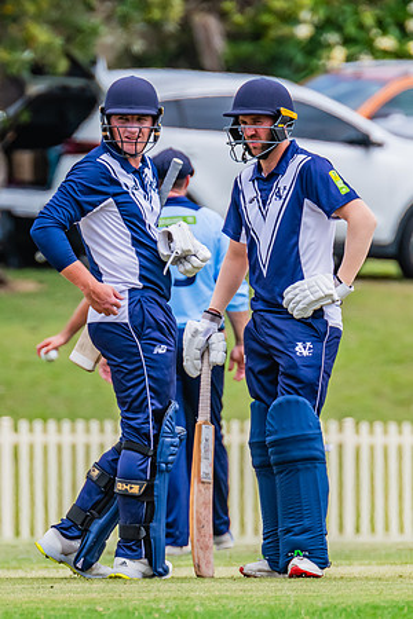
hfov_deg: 1.3
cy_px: 277
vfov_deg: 1.9
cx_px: 152
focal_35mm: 1065
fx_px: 18323
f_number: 9
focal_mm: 600
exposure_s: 1/2000
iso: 800
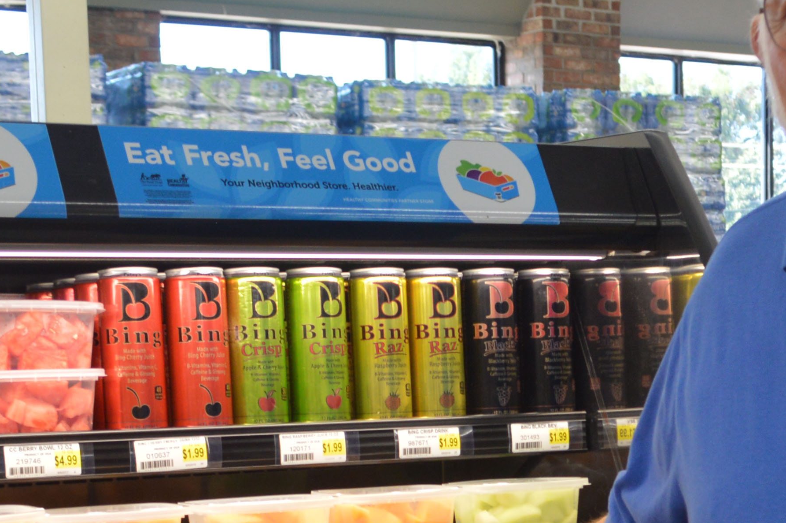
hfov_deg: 22.2
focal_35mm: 91
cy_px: 598
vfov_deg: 14.6
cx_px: 597
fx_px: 1985
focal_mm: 18
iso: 400
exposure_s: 1/80
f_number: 4.5
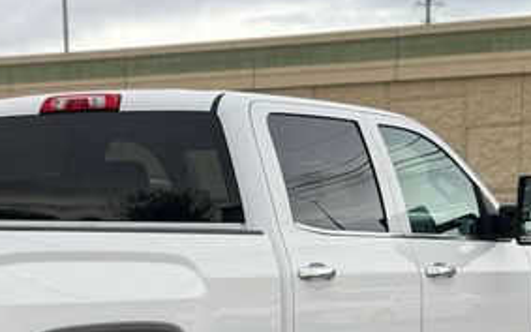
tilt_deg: -5.6
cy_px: 353
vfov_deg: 11.3
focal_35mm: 115
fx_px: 1665
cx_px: 30
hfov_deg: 17.8
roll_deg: +2.5
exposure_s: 1/794
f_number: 1.78
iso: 64
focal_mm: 6.76
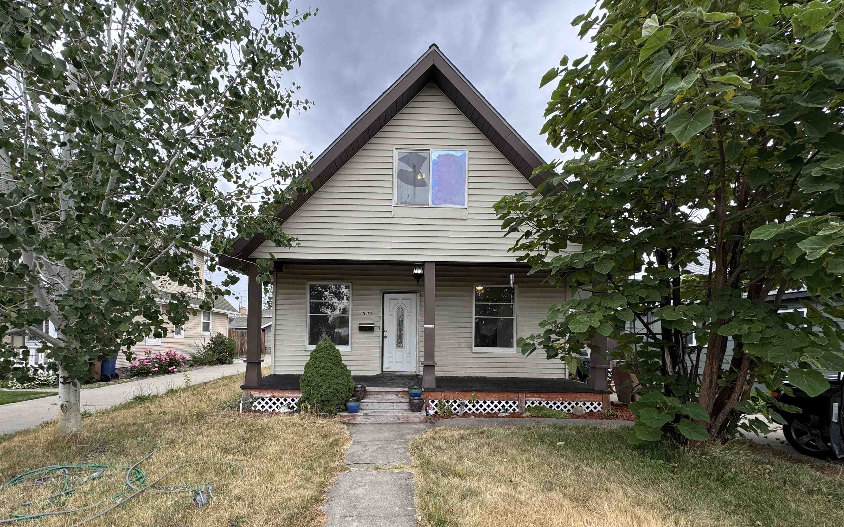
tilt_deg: +0.9
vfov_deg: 69.9
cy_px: 335
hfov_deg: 97.7
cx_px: 396
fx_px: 368
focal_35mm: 16
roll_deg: -0.4
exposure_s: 1/294
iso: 40
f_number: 2.2
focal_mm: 2.22
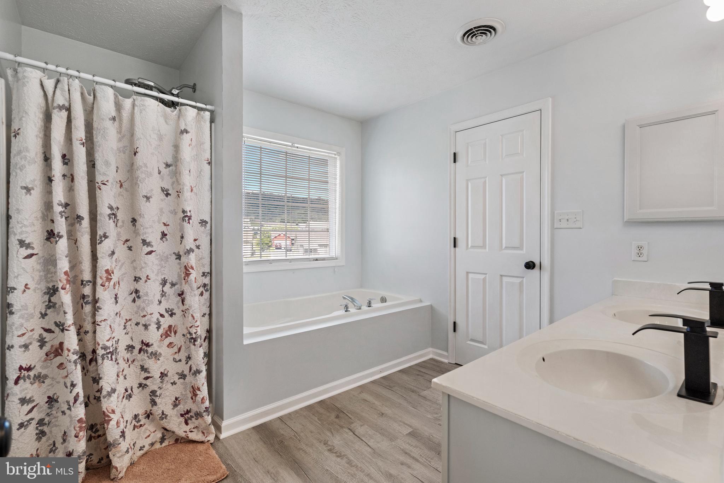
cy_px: 242
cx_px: 362
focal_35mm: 16
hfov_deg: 96.7
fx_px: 322
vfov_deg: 73.8
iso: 640
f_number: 8
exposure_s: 1/1600
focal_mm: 16
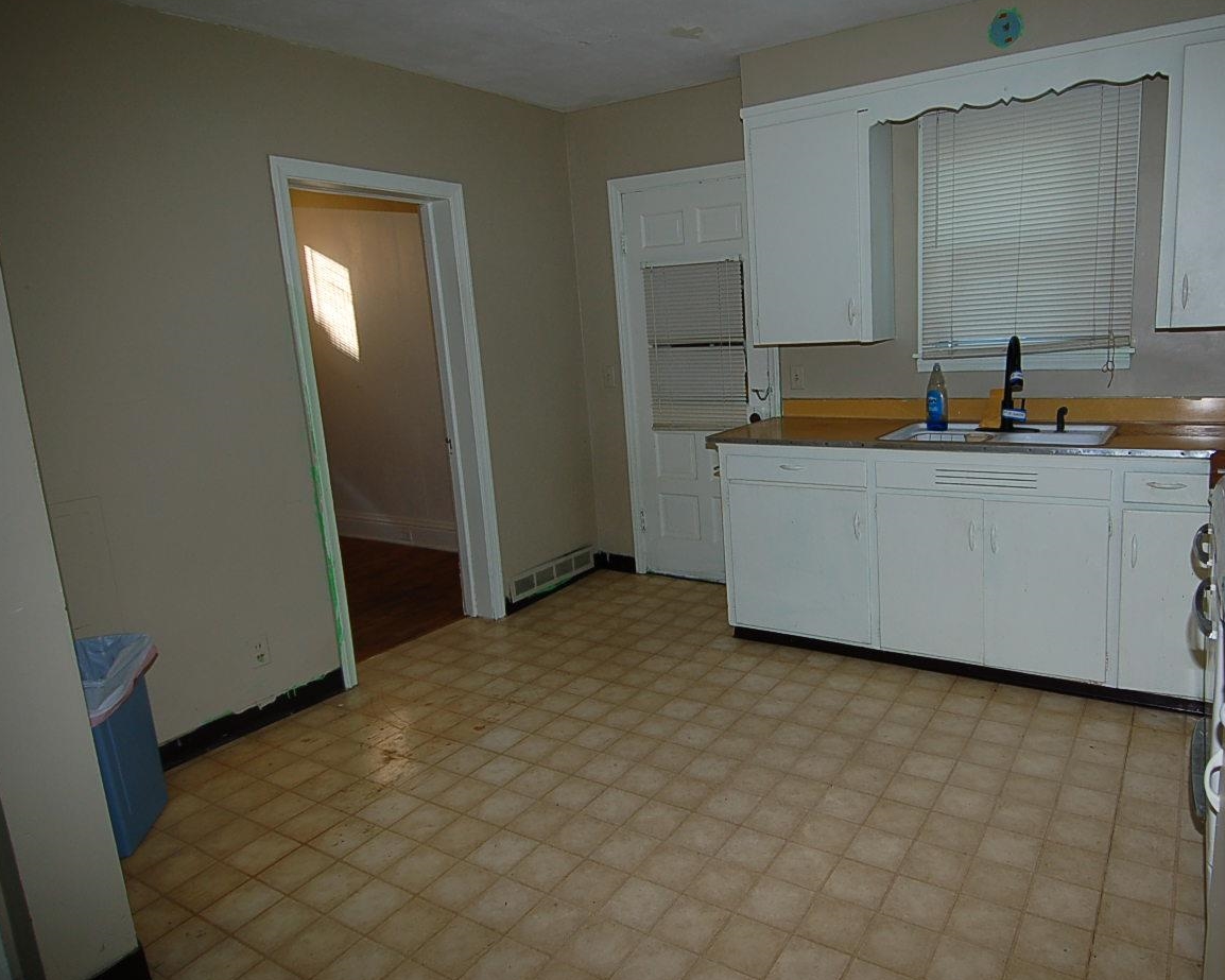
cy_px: 470
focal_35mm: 22
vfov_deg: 63.1
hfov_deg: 74.1
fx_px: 798
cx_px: 741
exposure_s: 1/60
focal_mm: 12
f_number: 4
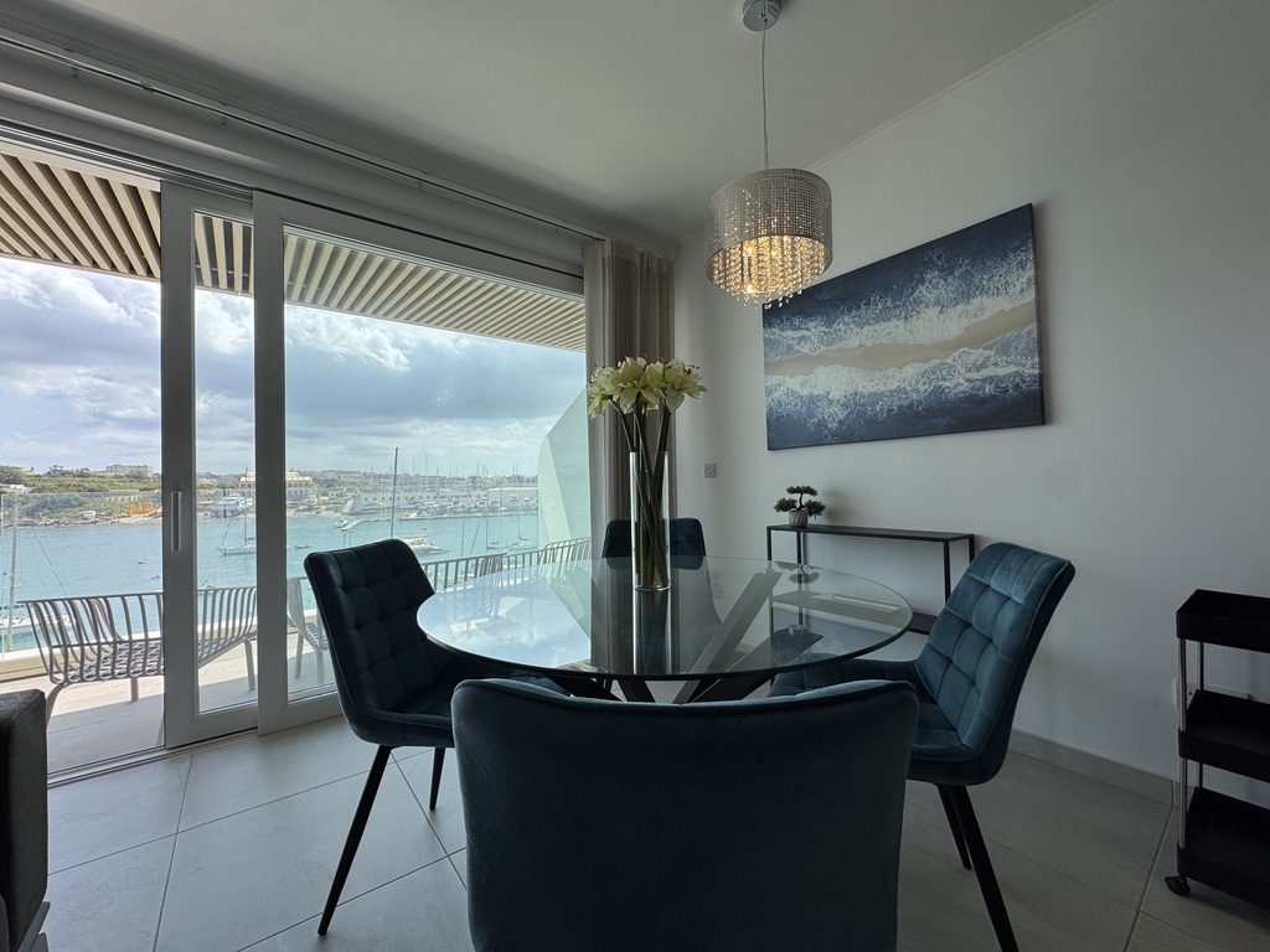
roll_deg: +0.8
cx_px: 635
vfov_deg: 85.7
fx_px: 514
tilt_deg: +1.0
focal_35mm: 14
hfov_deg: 102.1
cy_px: 476
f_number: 2.2
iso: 50
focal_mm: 2.22
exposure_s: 1/749
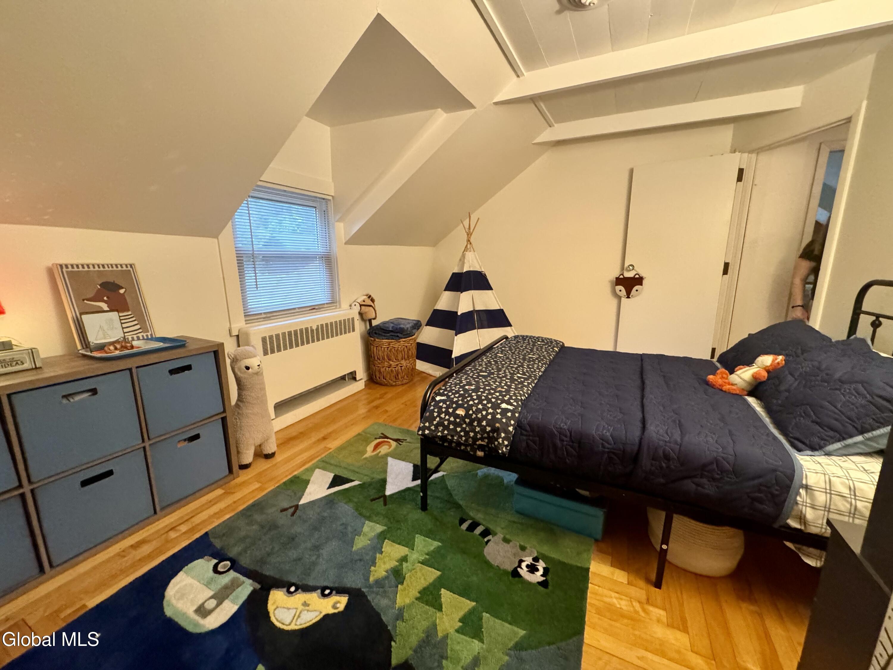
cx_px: 446
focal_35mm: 14
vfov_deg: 85.7
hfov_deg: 102.1
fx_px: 361
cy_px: 335
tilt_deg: -12.2
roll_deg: -0.4
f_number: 2.2
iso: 800
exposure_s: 1/60
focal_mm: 2.22
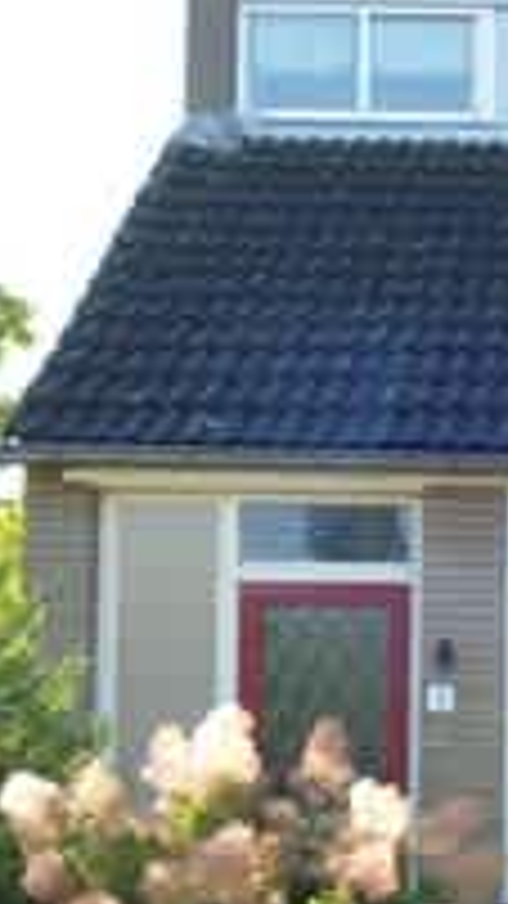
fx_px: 1869
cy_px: 643
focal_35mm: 78
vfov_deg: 26.9
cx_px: 717
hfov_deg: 14.6
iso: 100
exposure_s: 1/125
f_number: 3.1
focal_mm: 5
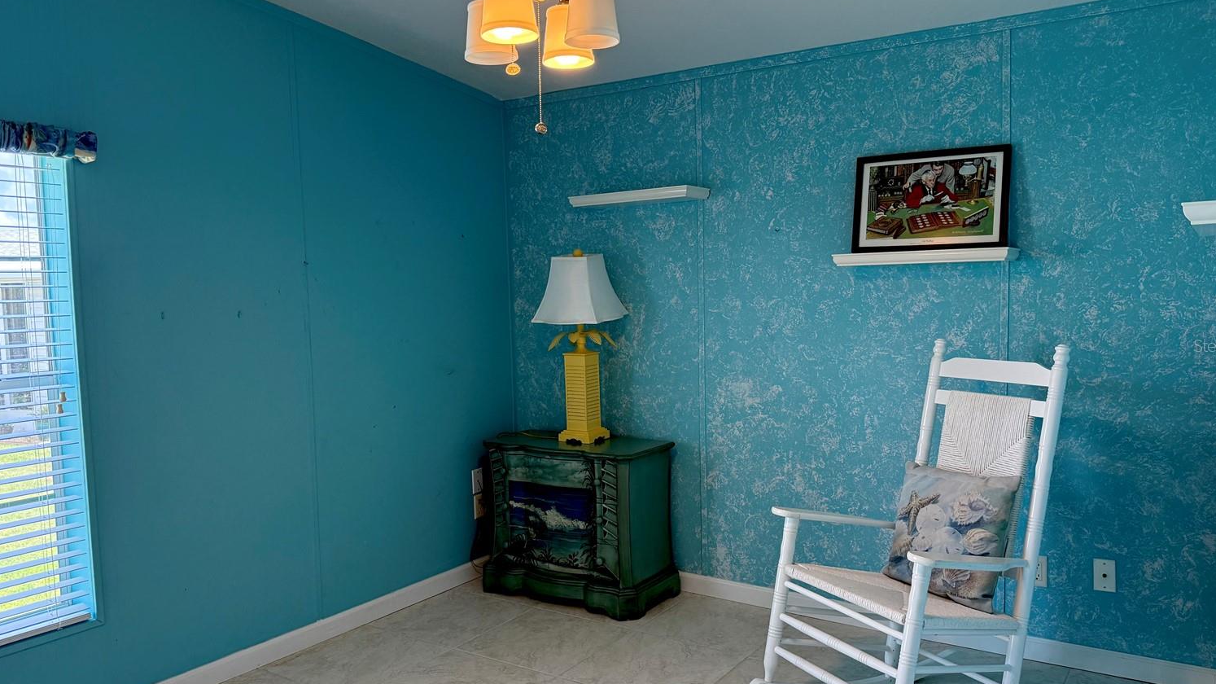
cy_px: 345
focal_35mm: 28
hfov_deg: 67.9
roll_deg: +1.2
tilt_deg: -3.3
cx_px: 619
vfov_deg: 41.5
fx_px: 903
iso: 200
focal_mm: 6.76
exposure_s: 1/211
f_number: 1.78
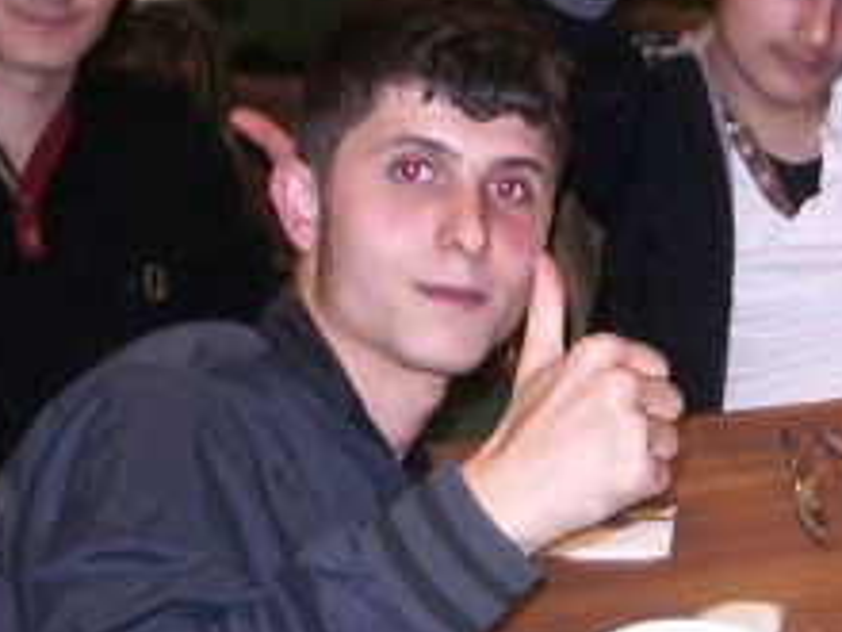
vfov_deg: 11.7
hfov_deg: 14.7
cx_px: 1167
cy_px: 383
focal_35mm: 127
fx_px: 3089
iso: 200
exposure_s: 1/15
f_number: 2.6
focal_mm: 5.8
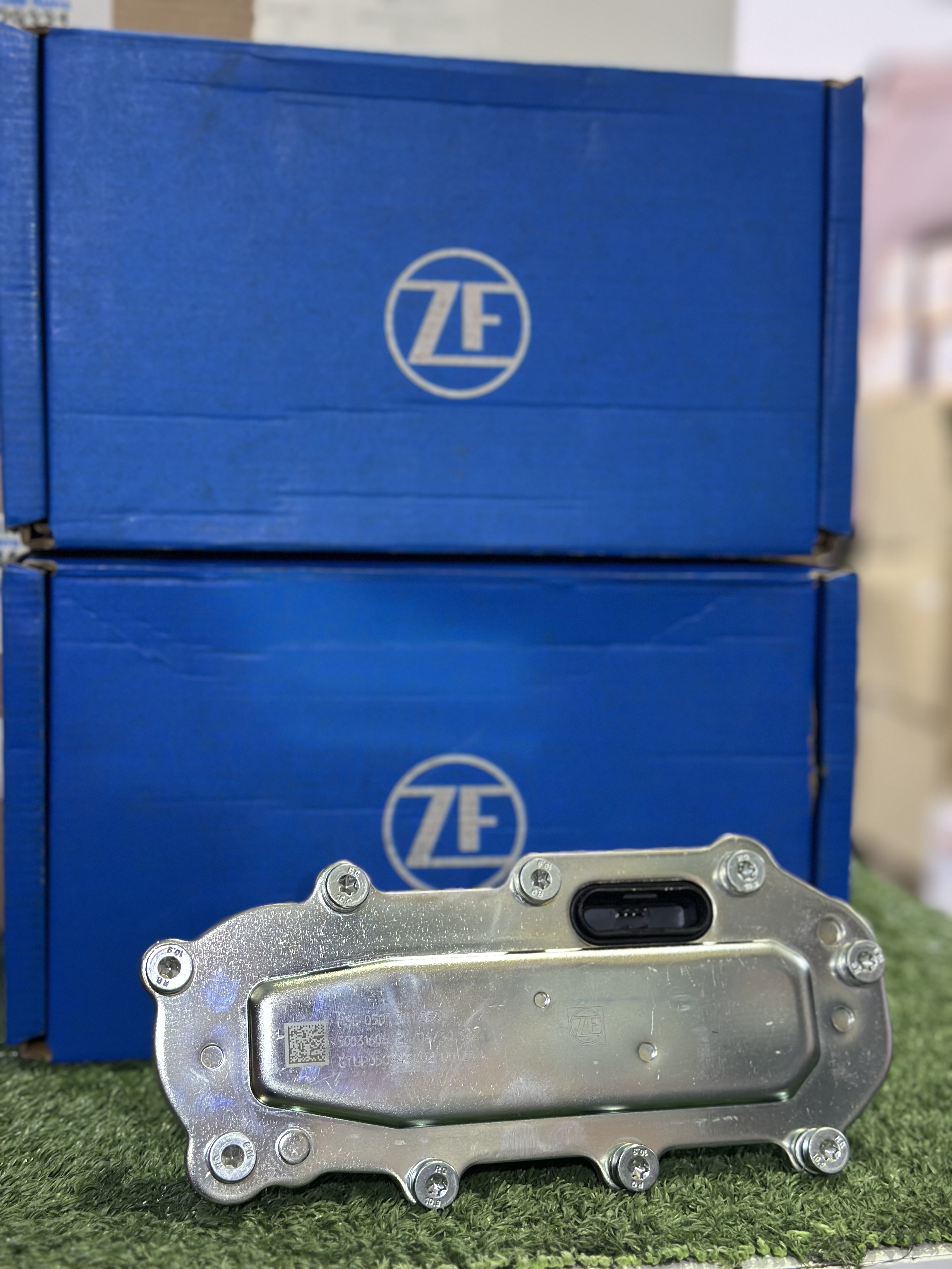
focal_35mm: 48
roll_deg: -2.2
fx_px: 1760
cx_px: 476
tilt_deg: -6.2
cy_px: 634
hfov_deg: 30.3
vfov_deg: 39.7
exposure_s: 1/33
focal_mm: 6.86
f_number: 1.78
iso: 250
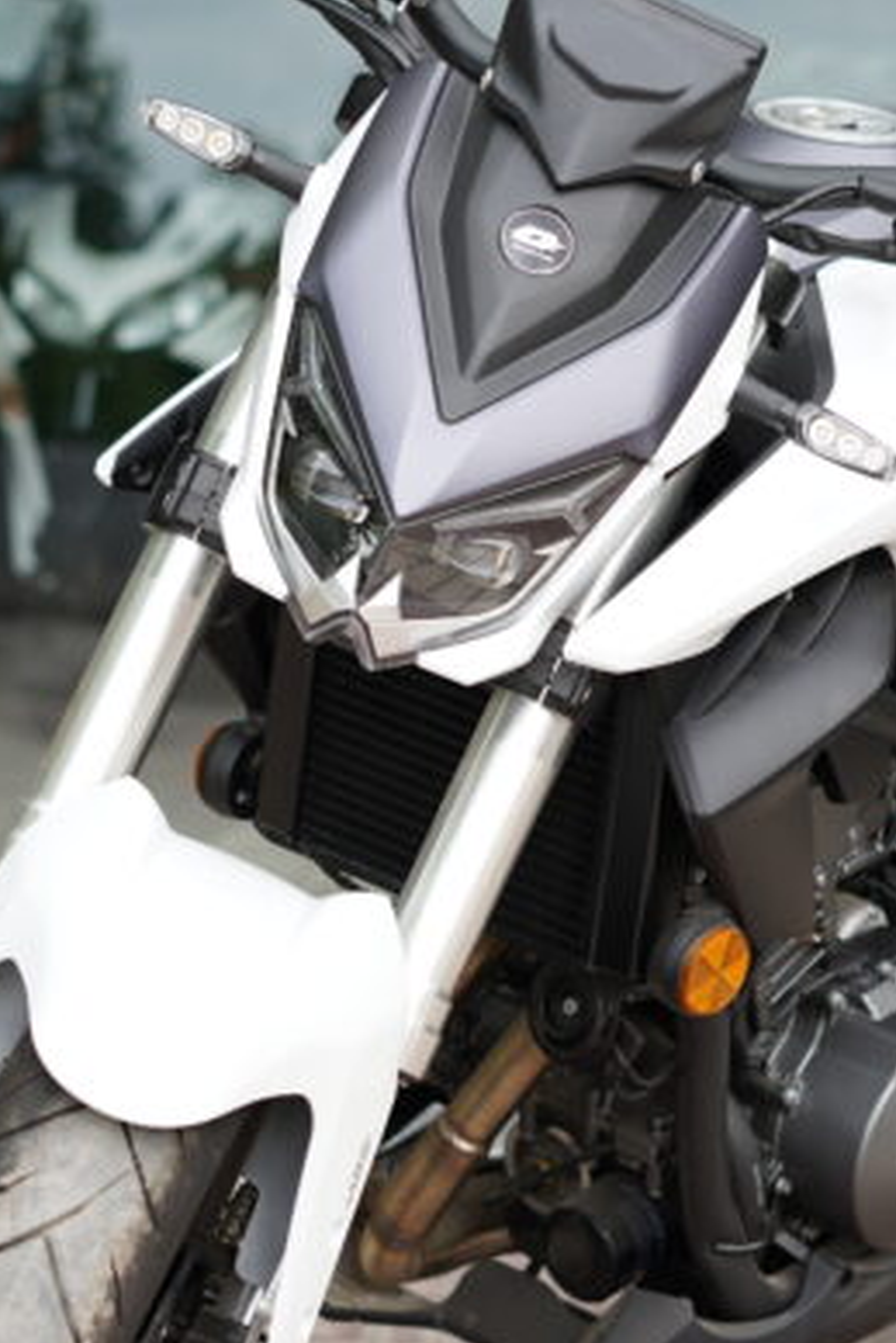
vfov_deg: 17.6
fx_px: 4326
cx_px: 633
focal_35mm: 116
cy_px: 668
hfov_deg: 11.8
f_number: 2.8
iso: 125
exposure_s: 1/160
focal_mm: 50
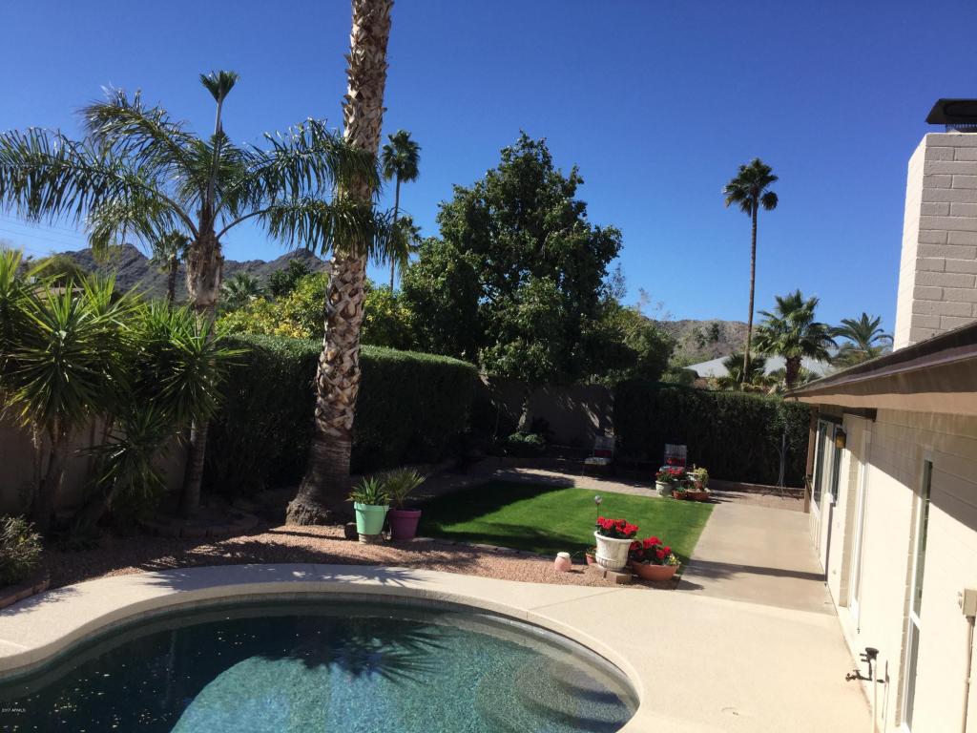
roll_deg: -5.4
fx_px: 875
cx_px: 488
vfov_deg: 45.4
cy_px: 366
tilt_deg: -0.6
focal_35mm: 31
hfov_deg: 58.4
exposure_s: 1/1274
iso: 25
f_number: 2.4
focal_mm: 3.3
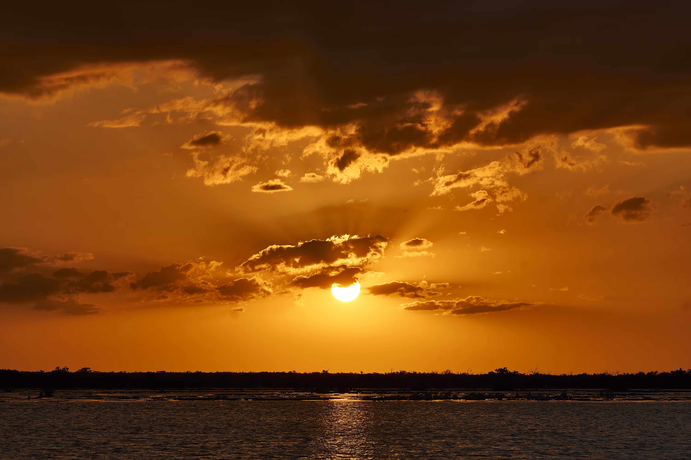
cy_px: 230
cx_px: 346
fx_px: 2879
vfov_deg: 9.1
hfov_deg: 13.7
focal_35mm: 150
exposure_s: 1/500
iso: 100
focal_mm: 100
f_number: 13
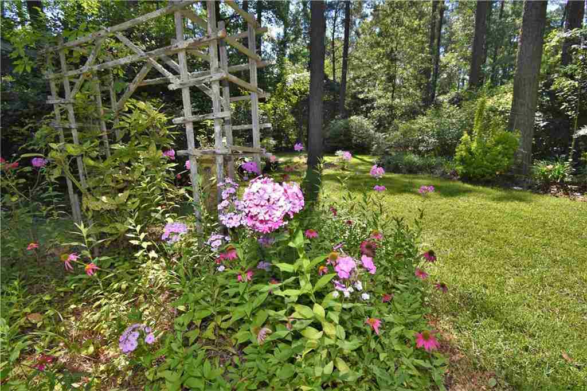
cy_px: 196
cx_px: 294
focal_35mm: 15
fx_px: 244
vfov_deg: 77.3
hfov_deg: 100.4
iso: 100
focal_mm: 10
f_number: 6.3
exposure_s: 1/160
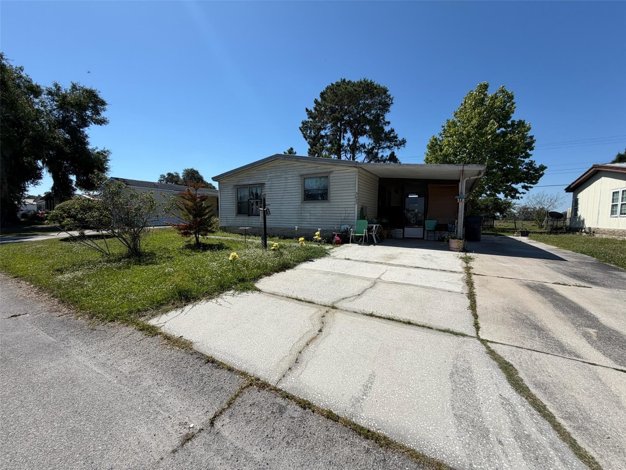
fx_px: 253
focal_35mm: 14
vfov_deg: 85.7
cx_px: 313
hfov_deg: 102.1
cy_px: 235
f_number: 2.2
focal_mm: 2.22
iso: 20
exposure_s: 1/1368
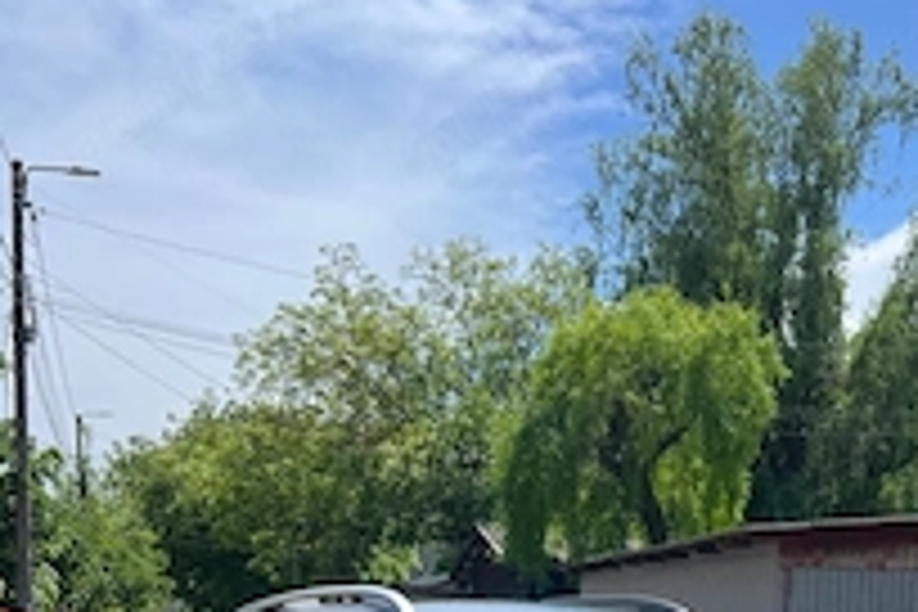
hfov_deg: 36.9
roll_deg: -0.7
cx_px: 648
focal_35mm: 53
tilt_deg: -6.8
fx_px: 1351
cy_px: 819
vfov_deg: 22.5
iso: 50
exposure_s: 1/3077
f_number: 1.5
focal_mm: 5.7
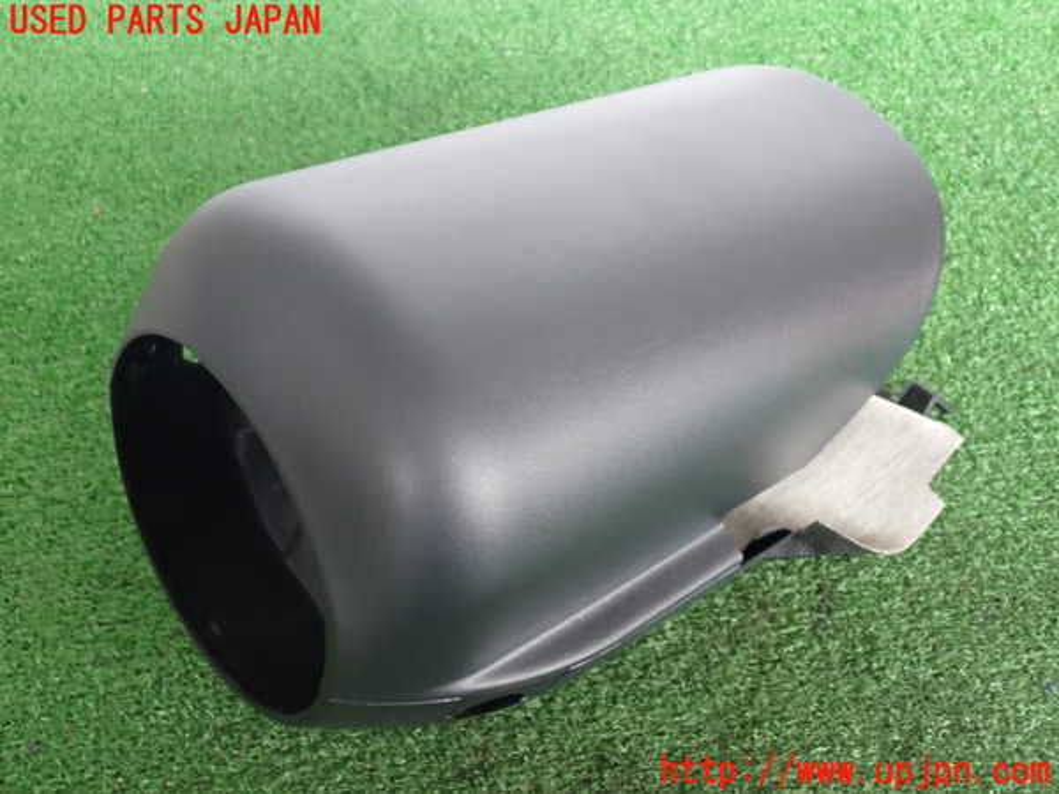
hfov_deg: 49.0
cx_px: 530
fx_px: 1163
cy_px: 397
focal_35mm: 38
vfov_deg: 37.7
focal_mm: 6.83
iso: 400
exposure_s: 1/40
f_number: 2.7
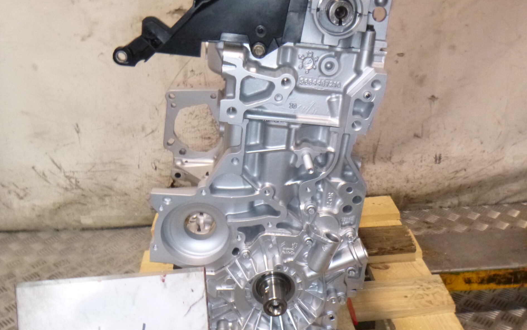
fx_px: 517
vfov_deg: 35.3
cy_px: 190
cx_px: 268
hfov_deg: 54.0
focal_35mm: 36
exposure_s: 1/60
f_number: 3.9
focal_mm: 4.5
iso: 400
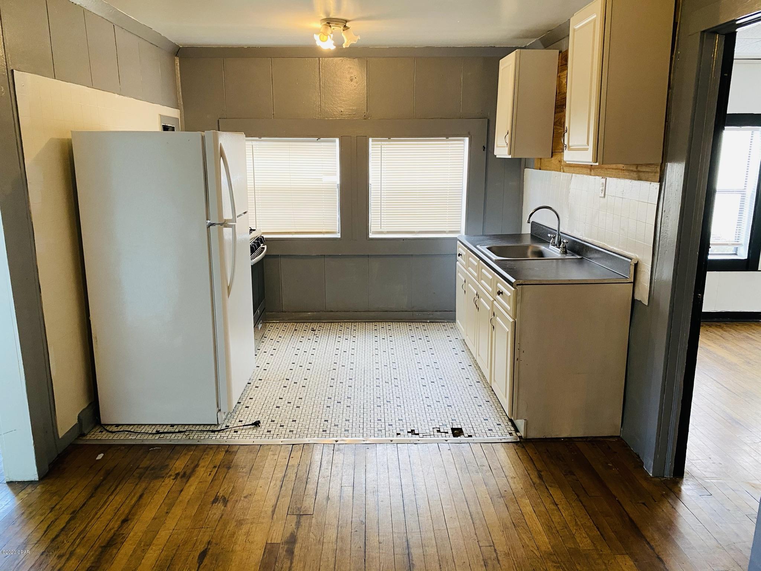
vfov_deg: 53.1
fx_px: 572
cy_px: 286
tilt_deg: -11.8
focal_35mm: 26
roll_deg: -0.3
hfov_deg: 67.3
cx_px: 380
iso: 125
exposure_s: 1/60
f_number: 1.8
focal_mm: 4.25
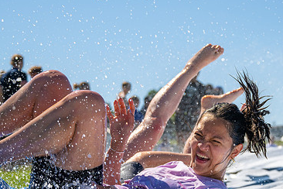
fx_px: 904
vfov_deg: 11.9
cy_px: 96
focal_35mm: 115
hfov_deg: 17.7
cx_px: 218
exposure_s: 1/1600
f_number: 4
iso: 100
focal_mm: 50
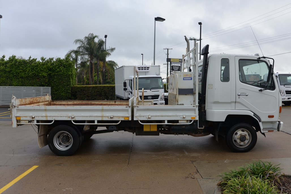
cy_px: 97
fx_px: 251
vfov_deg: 42.4
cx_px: 146
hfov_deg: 60.3
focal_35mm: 31
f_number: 8
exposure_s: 1/250
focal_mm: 31
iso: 140
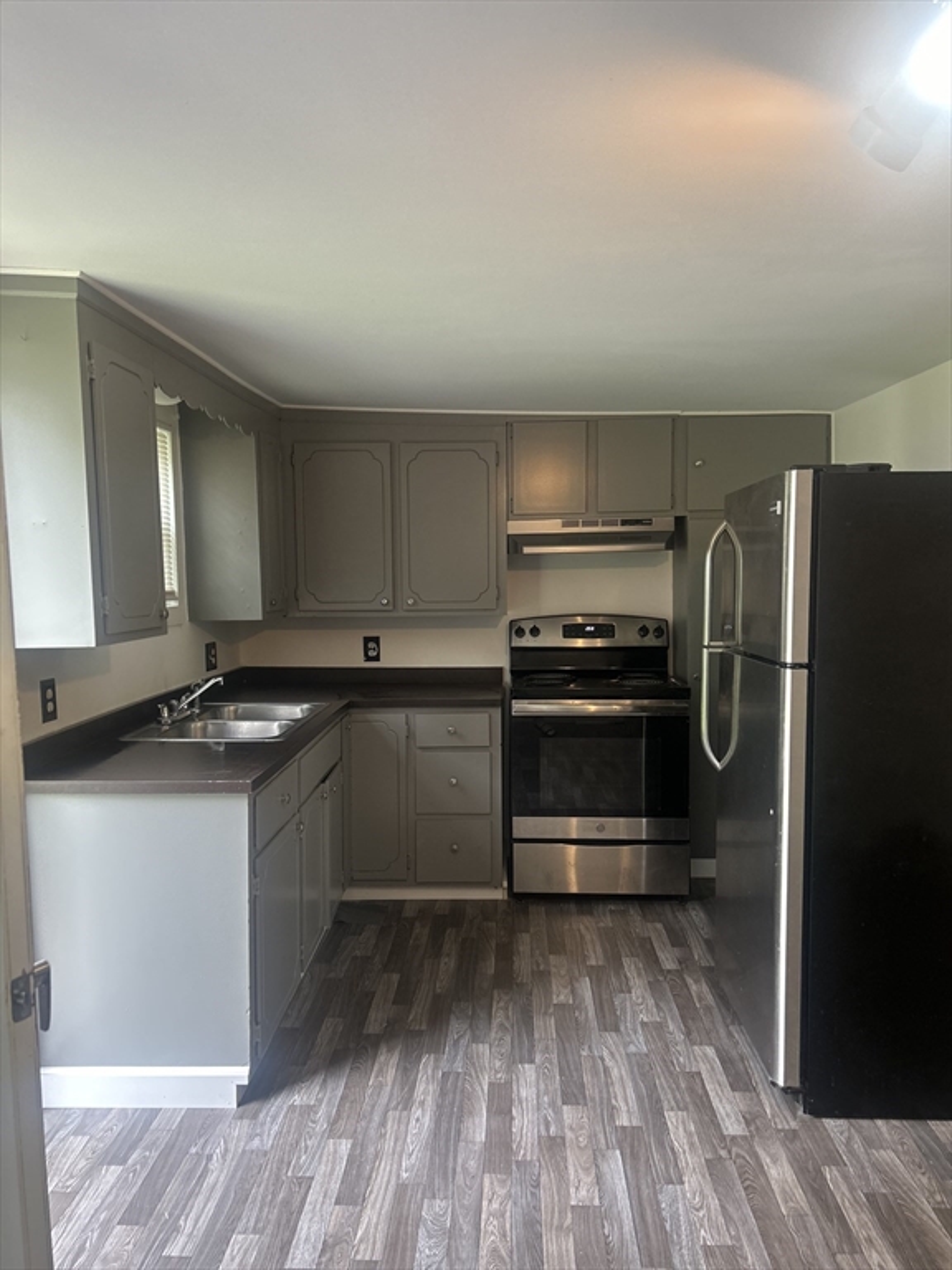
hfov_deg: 53.1
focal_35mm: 26
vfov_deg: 67.3
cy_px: 635
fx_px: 953
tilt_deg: -3.5
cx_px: 476
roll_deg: +1.4
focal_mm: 5.7
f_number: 1.5
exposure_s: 1/60
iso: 80
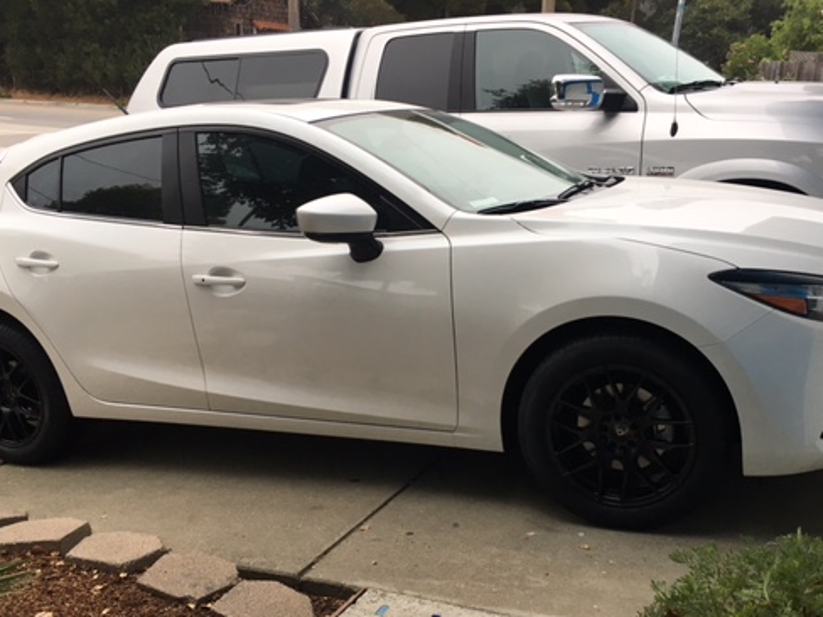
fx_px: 903
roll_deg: -3.4
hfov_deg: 49.0
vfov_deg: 37.6
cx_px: 432
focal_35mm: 38
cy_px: 364
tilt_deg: -17.0
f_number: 2.2
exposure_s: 1/40
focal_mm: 4.15
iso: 25
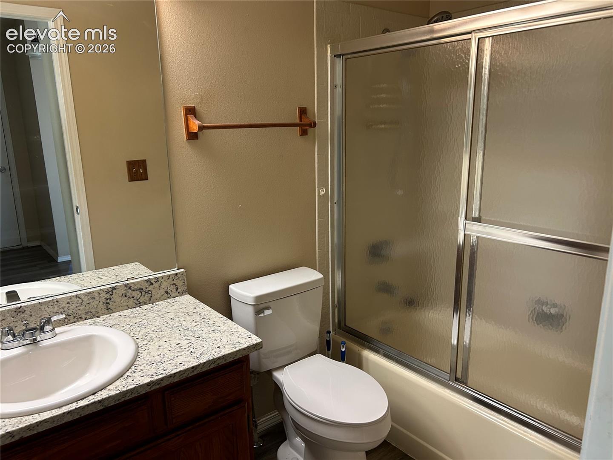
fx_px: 460
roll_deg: +2.9
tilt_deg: -12.2
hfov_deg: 67.3
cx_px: 306
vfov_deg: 53.1
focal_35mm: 26
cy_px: 230
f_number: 1.5
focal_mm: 5.7
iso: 160
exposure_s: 1/60
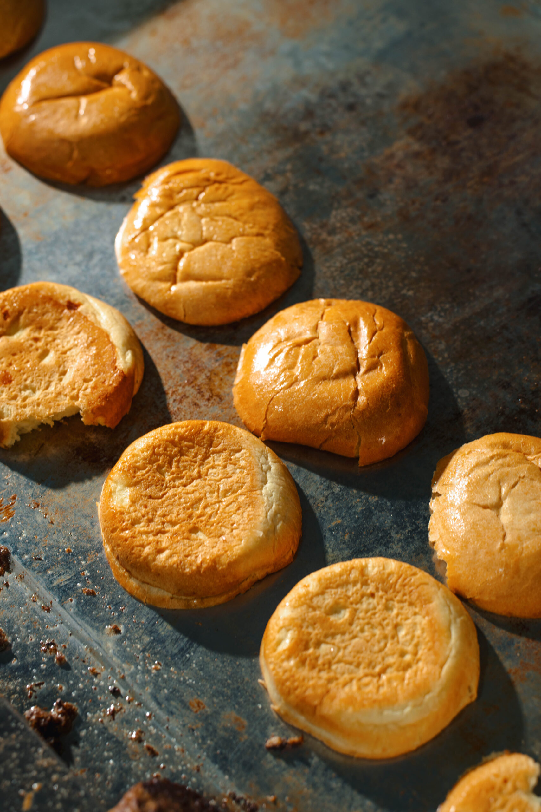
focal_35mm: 79
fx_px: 1780
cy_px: 406
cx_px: 270
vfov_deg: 25.7
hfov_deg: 17.3
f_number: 4
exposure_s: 1/20
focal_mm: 79
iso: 160
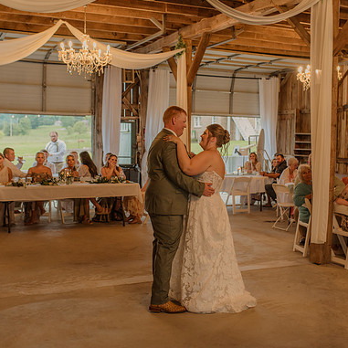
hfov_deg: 34.7
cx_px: 185
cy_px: 174
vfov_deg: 34.7
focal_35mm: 49
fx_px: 557
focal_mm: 35
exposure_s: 1/200
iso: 640
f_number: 2.5
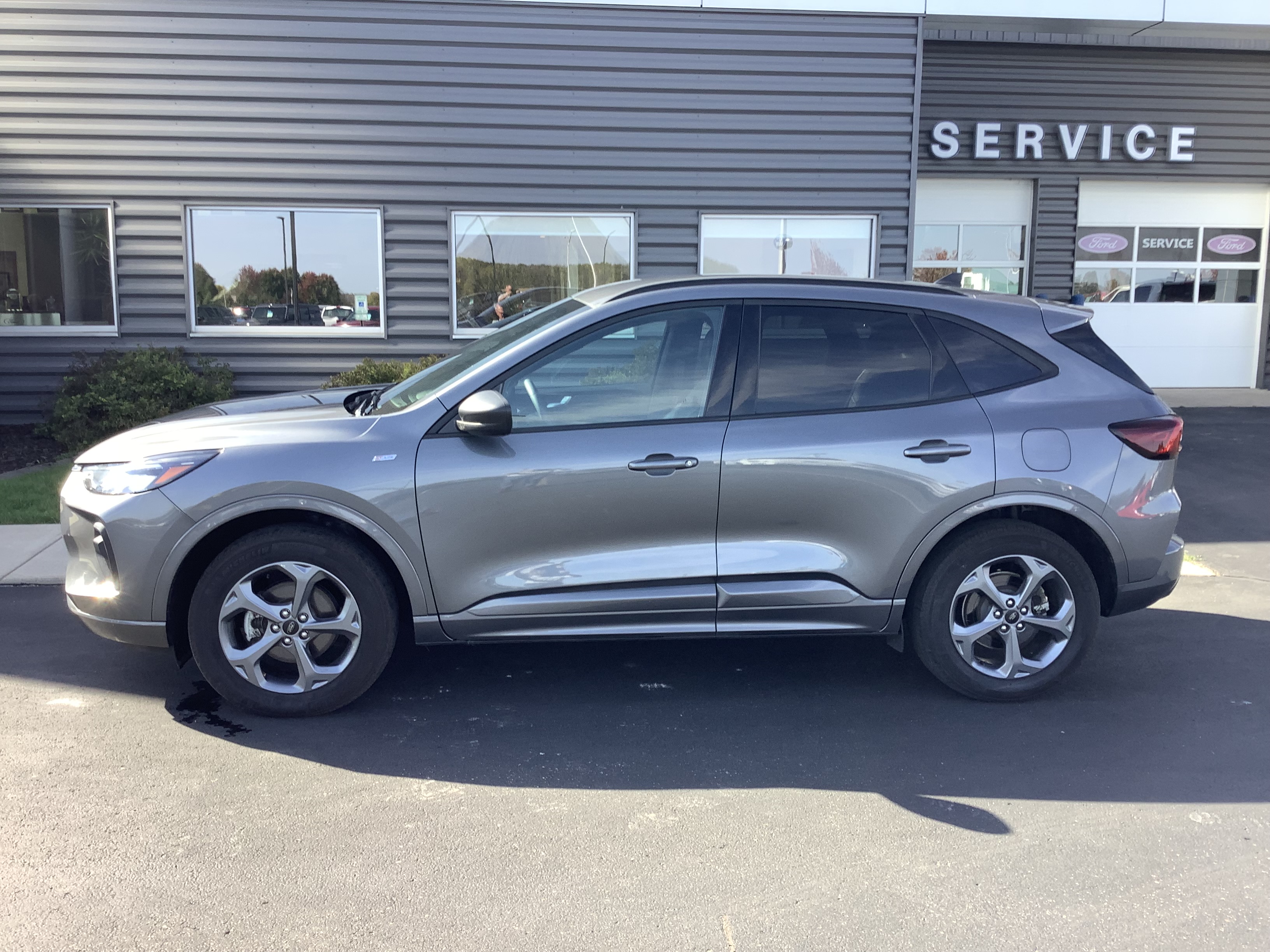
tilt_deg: -12.4
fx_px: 1137
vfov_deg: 45.4
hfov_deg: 58.4
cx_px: 635
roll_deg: -0.6
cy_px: 476
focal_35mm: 31
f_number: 2.4
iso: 25
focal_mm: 3.3
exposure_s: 1/196
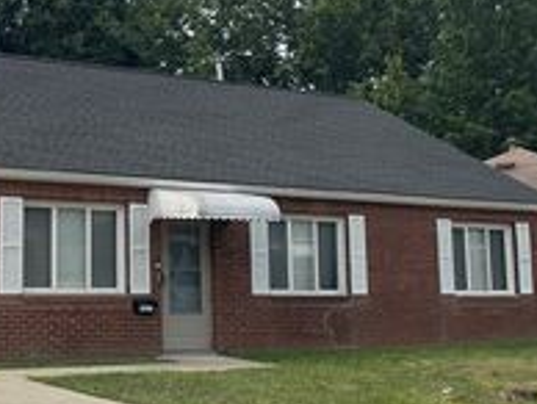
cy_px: 148
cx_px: -11
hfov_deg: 27.2
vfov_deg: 21.9
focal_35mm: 67
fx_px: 1041
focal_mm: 4.2
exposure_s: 1/5051
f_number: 1.6
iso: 32
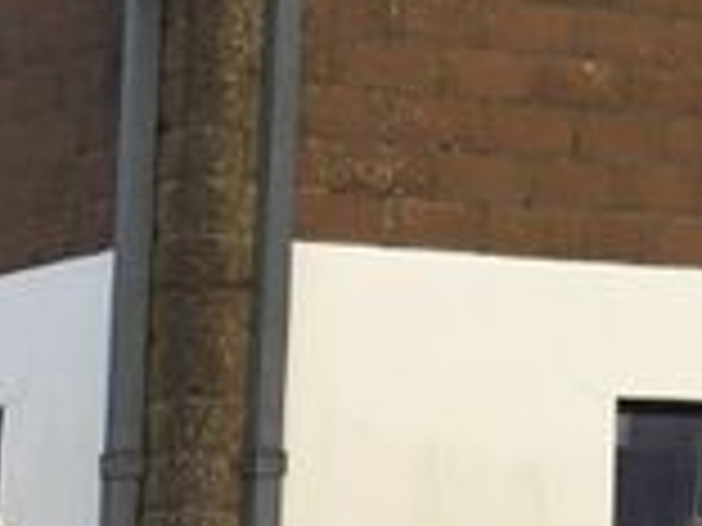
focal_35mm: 207
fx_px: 4198
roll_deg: +1.0
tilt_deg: +11.3
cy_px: -56
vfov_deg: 7.1
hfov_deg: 9.2
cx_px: 1192
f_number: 2.2
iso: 25
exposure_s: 1/382
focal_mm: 4.15
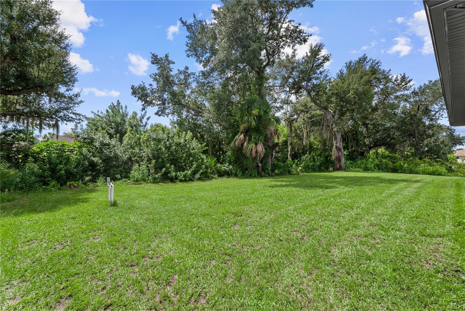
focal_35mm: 16
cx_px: 232
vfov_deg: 73.8
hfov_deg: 96.7
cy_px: 156
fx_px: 207
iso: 400
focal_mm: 16
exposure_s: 1/400
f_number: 9
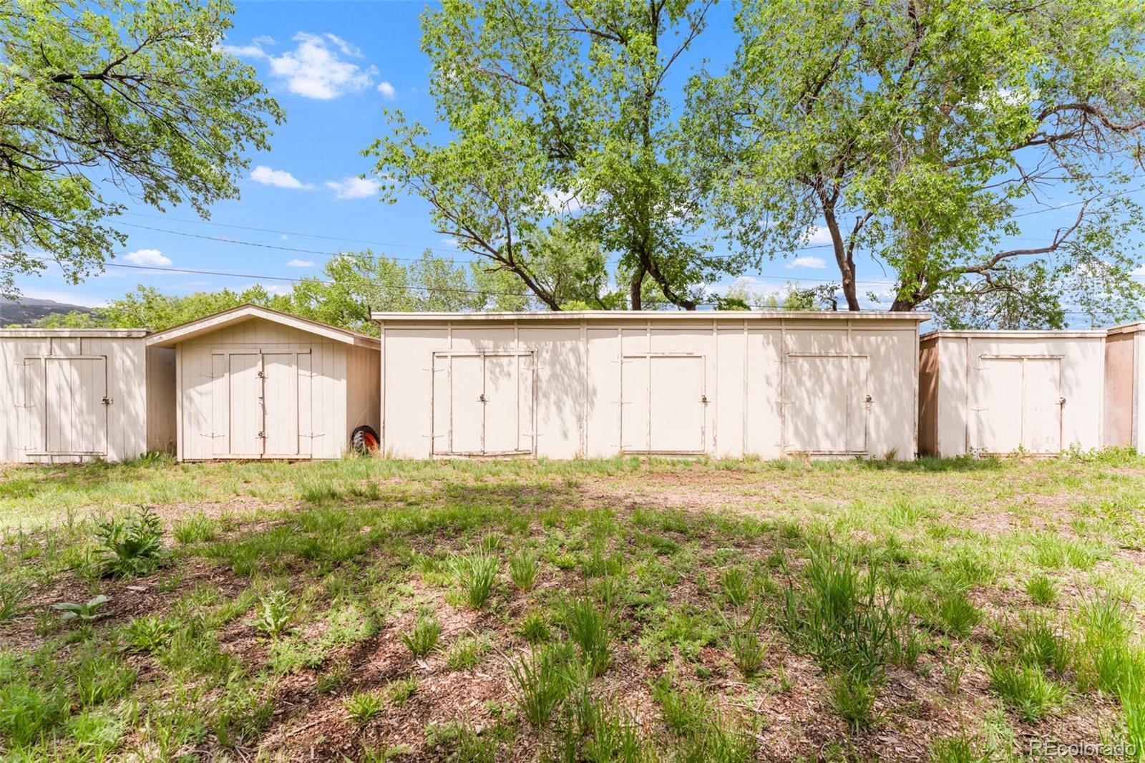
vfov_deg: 81.2
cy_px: 382
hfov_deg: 104.3
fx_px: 445
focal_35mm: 14
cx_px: 572
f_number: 9
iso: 400
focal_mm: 14
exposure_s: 1/1250
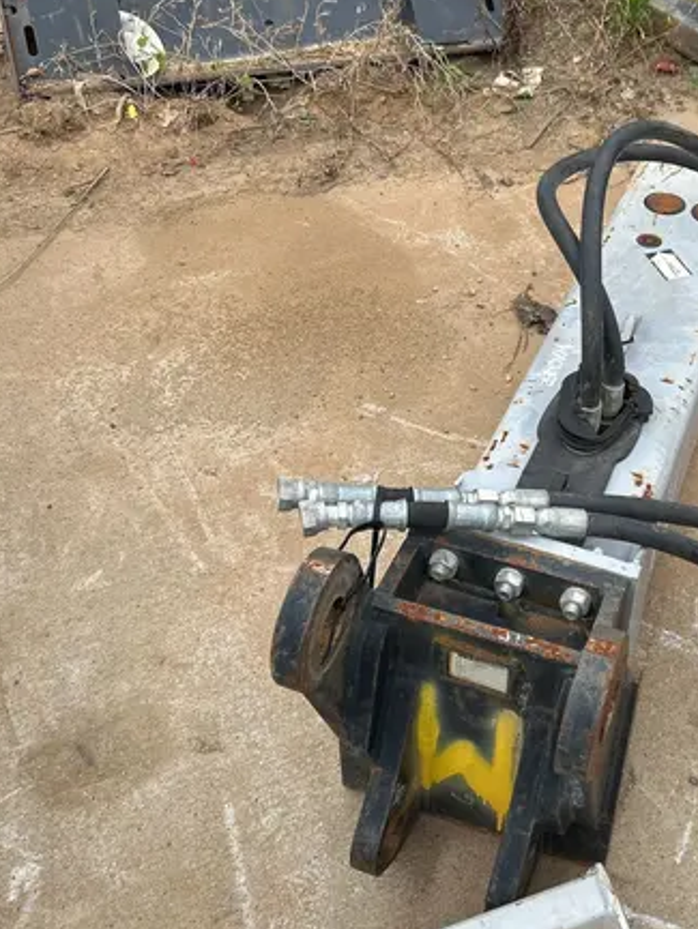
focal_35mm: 44
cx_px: 567
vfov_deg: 42.9
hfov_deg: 31.9
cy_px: 411
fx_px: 1182
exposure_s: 1/1808
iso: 50
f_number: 1.5
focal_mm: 5.7
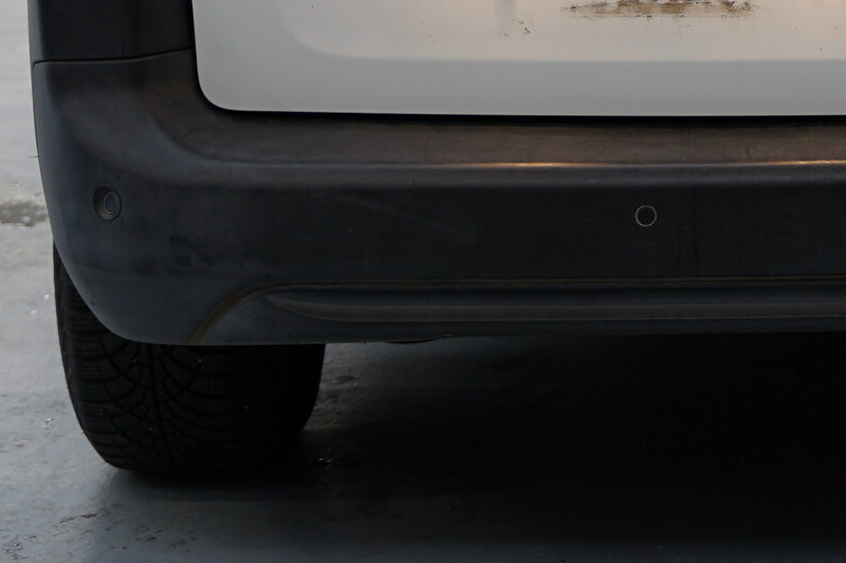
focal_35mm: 123
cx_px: 886
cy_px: -397
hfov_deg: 16.3
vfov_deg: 10.6
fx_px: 2890
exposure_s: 1/60
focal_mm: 32.8
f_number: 2.8
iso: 160
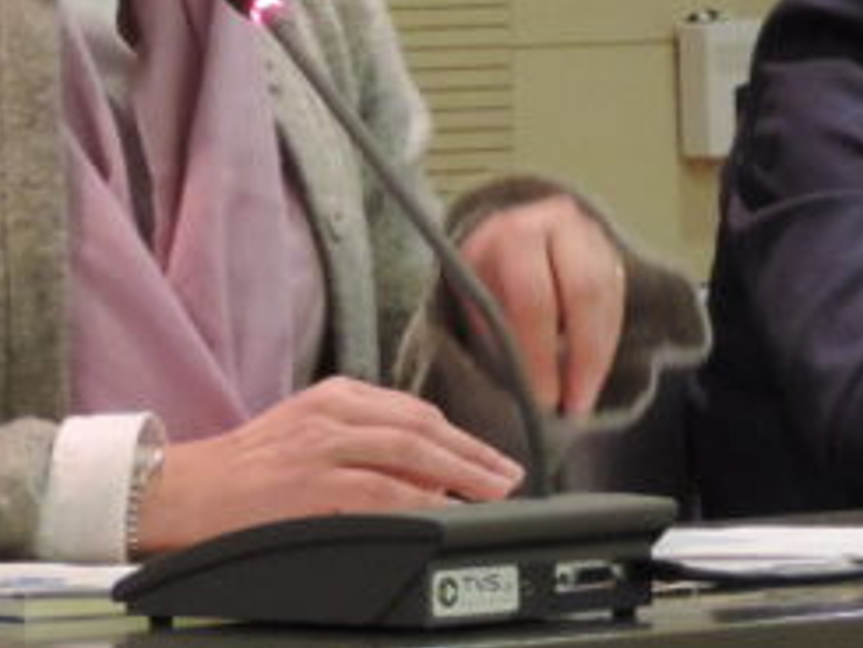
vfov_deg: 3.4
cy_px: -144
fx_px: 10925
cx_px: 616
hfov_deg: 4.5
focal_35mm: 438
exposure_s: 1/25
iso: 720
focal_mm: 18.7
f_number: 4.2
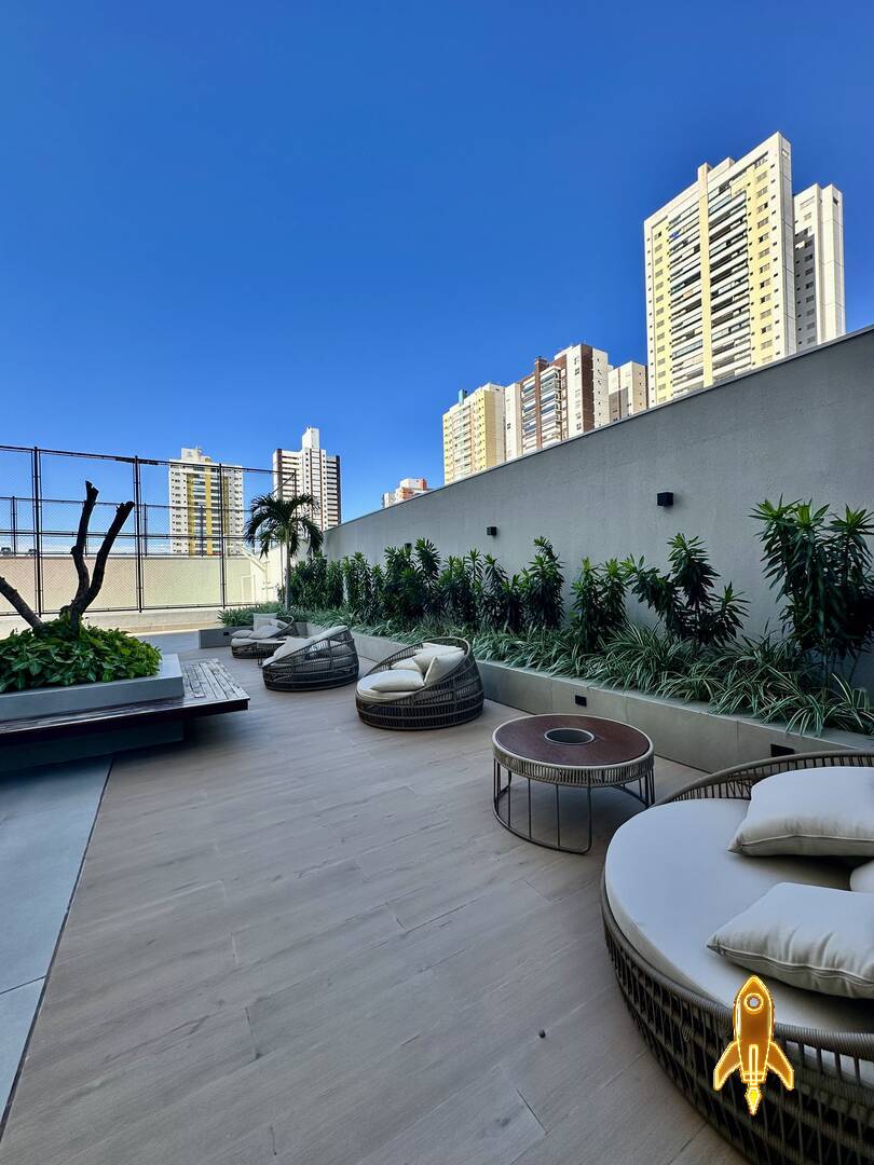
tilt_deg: +1.2
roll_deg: +1.3
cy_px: 582
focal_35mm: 14
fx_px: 471
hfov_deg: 85.7
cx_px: 437
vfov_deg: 102.1
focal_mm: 2.22
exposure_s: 1/734
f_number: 2.2
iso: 40
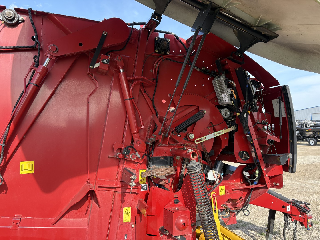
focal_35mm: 26
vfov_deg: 53.1
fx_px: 240
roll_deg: +3.8
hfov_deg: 67.3
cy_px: 120
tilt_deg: +4.7
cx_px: 160
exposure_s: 1/647
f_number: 1.6
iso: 64
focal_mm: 5.96
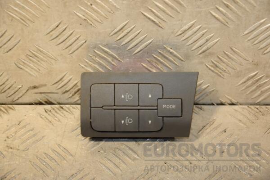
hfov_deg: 20.6
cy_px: 90
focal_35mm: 99
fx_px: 742
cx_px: 135
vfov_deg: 13.8
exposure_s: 1/160
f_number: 5.3
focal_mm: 66
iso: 800
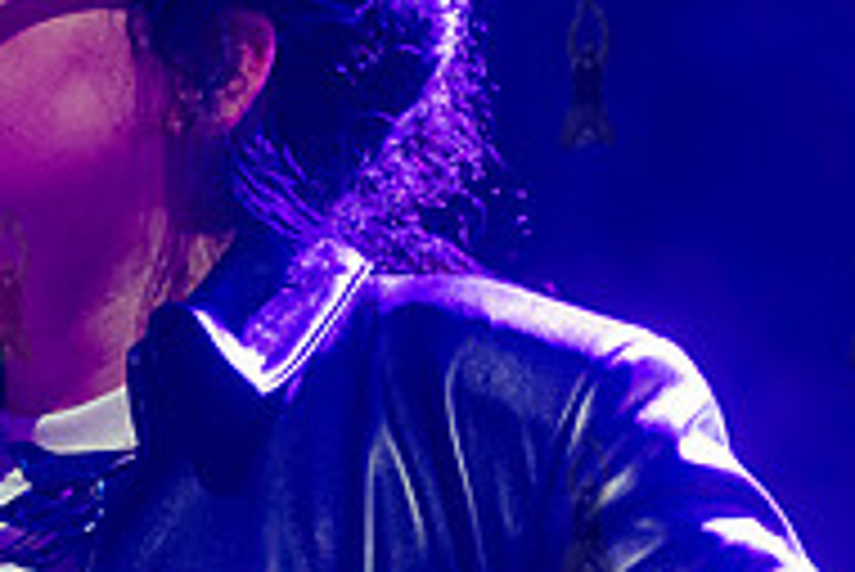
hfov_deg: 5.0
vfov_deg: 3.3
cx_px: 4
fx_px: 9792
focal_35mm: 412
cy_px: 286
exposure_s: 1/125
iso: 5000
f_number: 4
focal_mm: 135
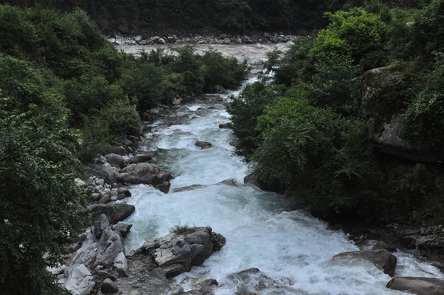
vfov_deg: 29.8
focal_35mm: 45
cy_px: 148
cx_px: 222
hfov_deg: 43.7
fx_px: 554
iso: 1400
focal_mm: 30
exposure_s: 1/320
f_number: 14
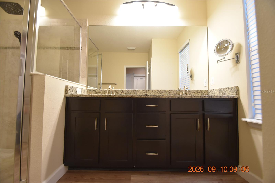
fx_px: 115
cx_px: 138
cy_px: 92
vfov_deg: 77.3
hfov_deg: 100.4
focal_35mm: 15
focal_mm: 10
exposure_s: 1/60
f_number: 3.5
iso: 1000
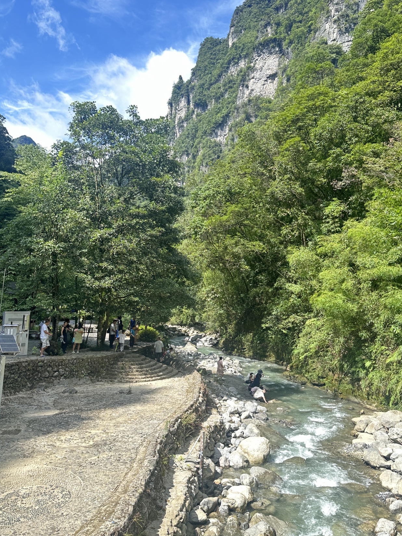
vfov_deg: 61.6
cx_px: 212
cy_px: 246
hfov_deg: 48.2
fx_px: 449
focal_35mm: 29
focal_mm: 6.86
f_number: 1.78
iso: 80
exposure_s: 1/555
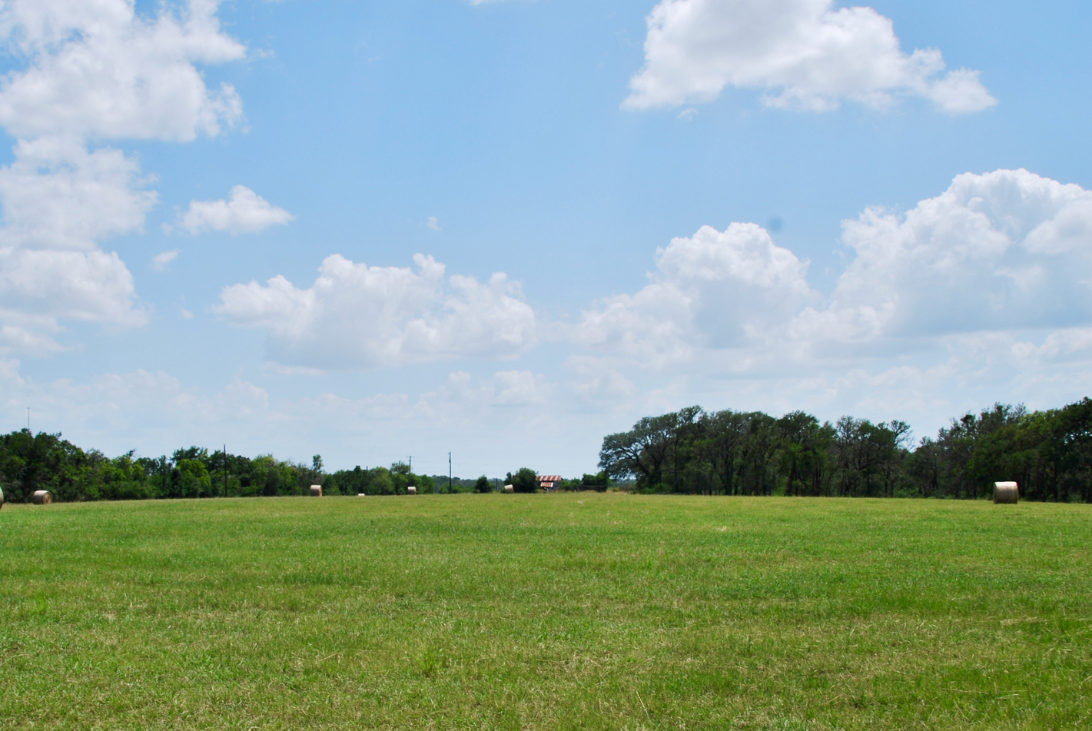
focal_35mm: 43
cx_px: 488
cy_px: 383
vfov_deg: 31.6
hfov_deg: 45.7
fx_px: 1293
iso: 100
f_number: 9
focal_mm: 25
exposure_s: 1/320
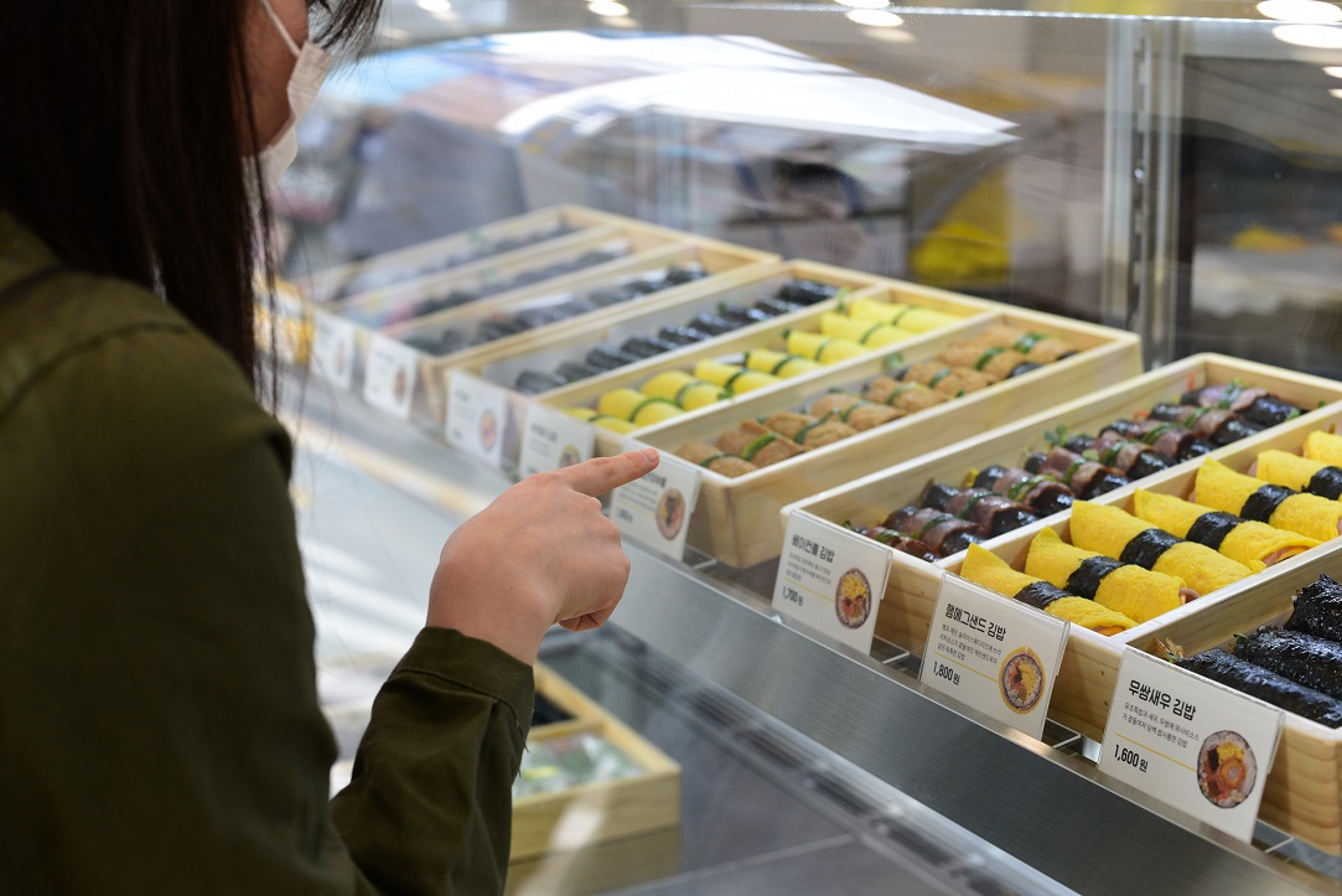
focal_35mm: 50
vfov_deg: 27.0
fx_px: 1865
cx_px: 671
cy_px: 448
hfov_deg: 39.6
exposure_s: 1/320
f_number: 5.6
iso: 800
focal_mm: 50
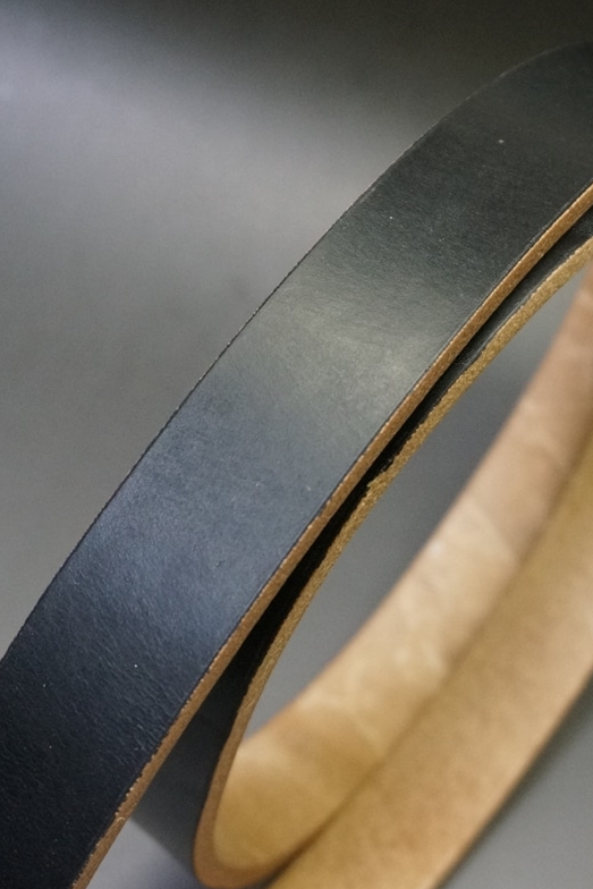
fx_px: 1358
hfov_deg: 24.6
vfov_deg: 36.2
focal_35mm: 55
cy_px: 448
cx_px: 374
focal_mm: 24
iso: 2500
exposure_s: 1/160
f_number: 4.5
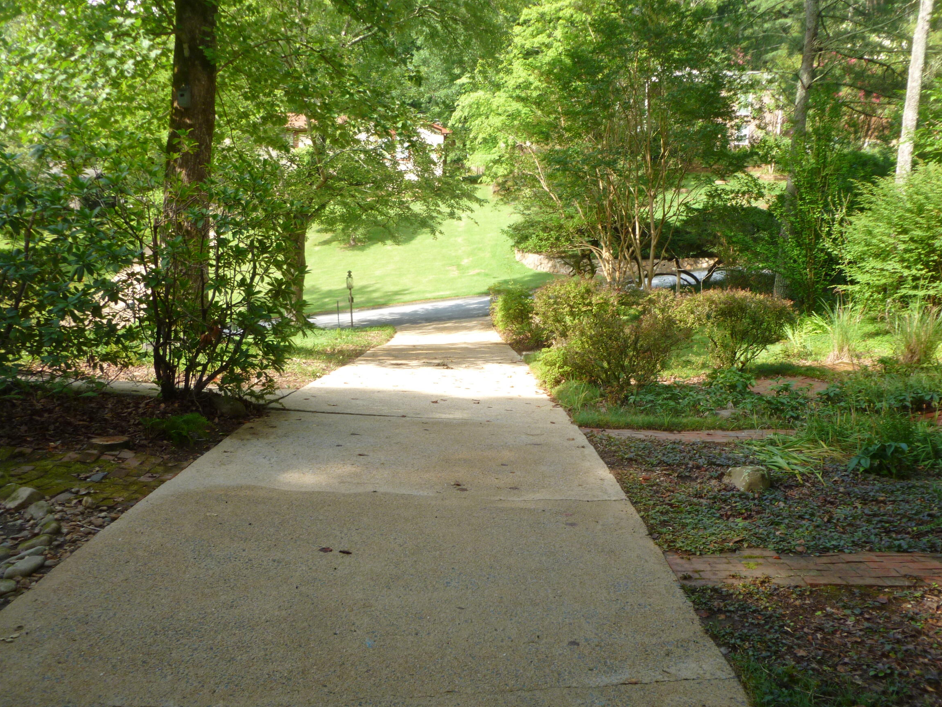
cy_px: 371
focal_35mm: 31
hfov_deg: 58.3
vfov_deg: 45.4
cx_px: 490
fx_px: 844
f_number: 3.3
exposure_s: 1/100
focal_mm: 5
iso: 100
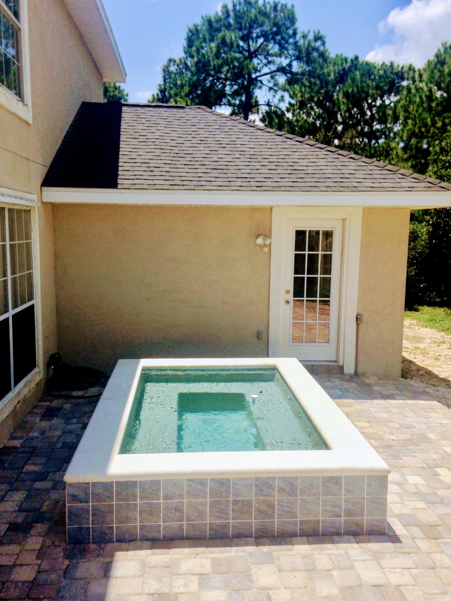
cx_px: 226
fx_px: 573
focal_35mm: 33
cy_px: 300
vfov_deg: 55.4
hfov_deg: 42.9
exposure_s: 1/2584
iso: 50
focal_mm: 4.12
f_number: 2.4
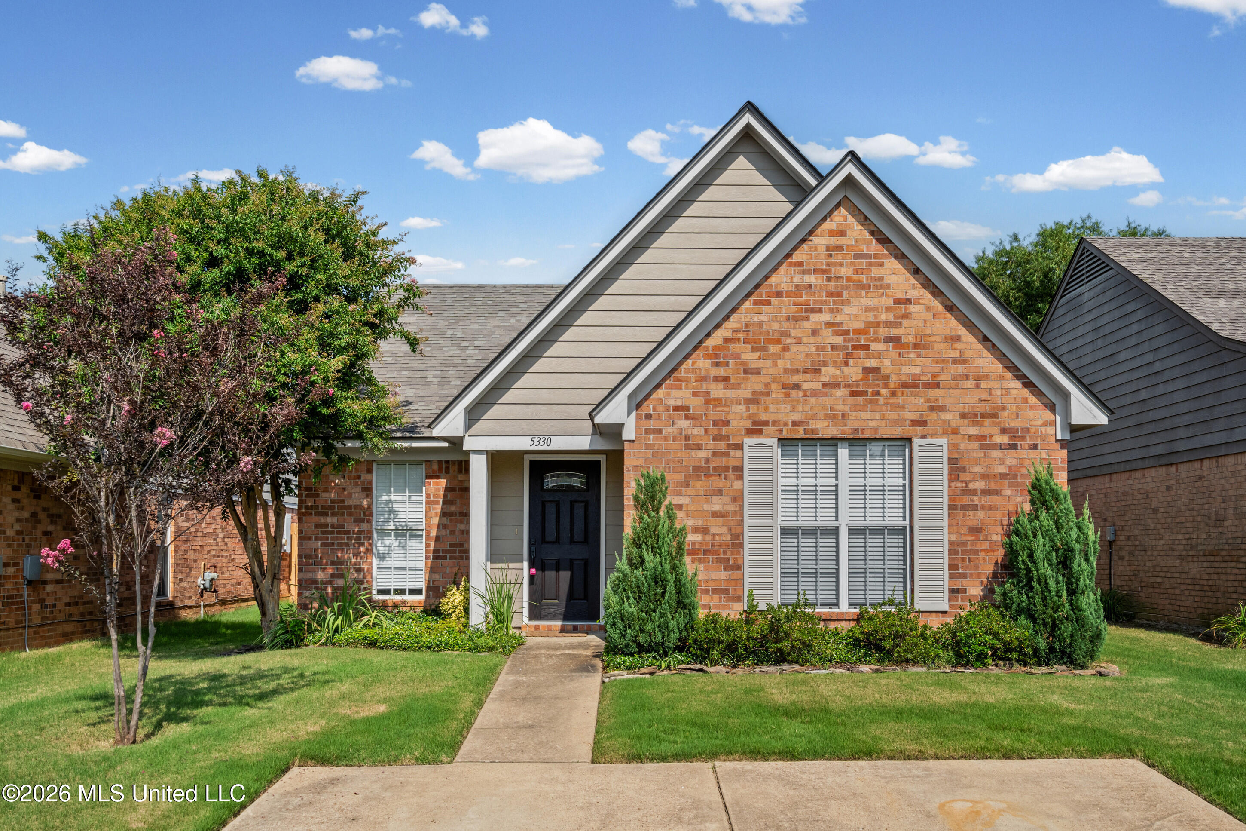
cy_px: 416
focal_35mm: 31
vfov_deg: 42.3
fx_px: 1073
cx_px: 623
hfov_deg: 60.3
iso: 1000
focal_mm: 31
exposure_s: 1/750
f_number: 9.5
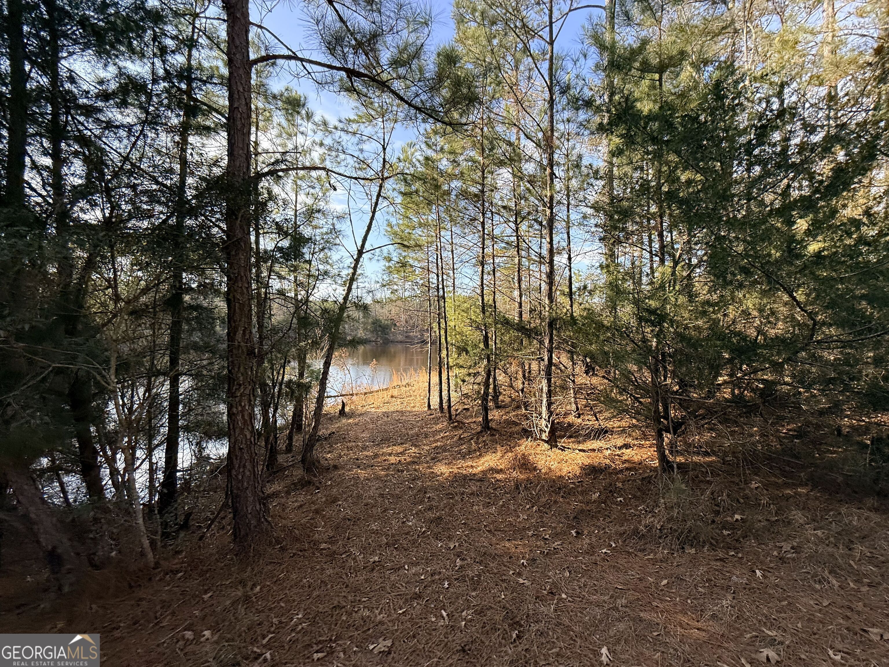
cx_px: 444
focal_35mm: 14
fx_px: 360
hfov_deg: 102.1
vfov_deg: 85.7
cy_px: 334
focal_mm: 2.22
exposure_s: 1/475
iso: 64
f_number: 2.2
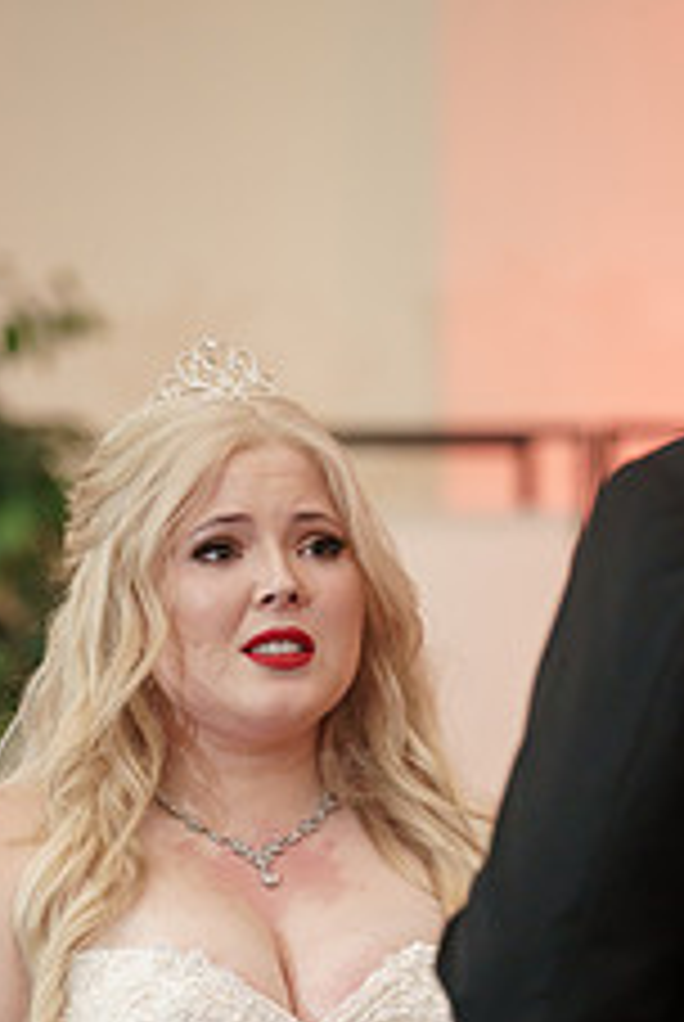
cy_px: 860
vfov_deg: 5.3
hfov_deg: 3.5
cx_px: 459
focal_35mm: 390
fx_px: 11080
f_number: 4
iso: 2000
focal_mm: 197
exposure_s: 1/100
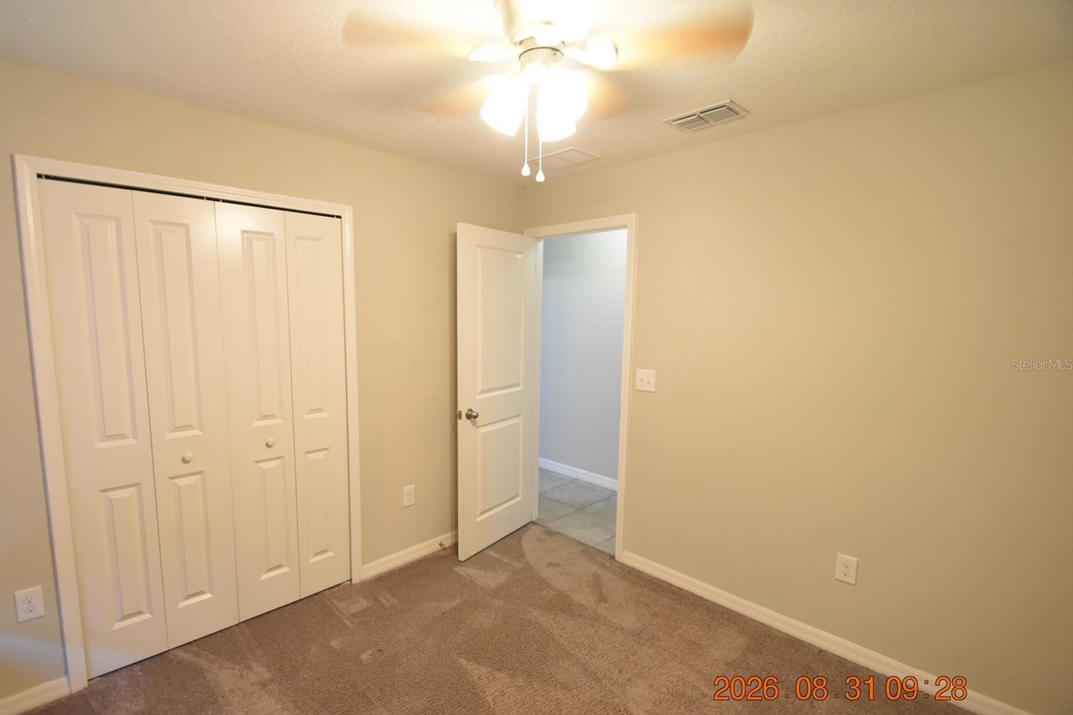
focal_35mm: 16
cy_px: 364
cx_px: 503
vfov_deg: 73.7
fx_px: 477
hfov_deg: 96.6
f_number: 3.5
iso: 1600
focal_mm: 10
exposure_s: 1/60
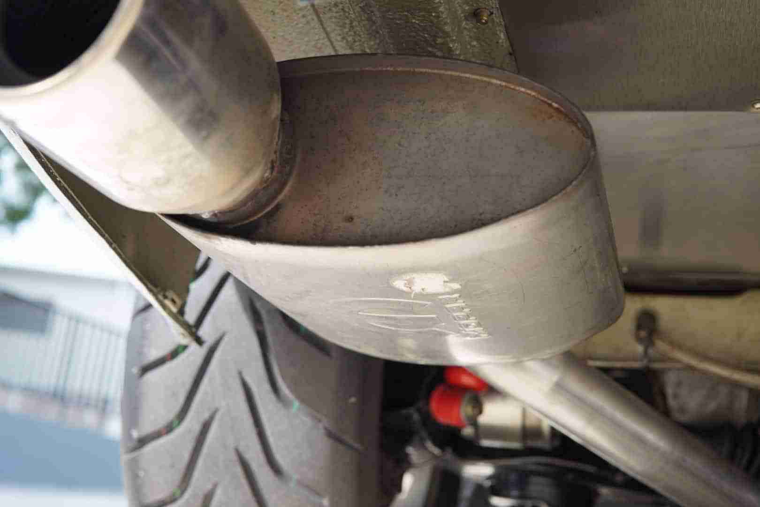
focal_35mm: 45
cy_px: 254
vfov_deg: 29.9
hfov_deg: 43.6
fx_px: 950
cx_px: 380
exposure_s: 1/60
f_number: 4
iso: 200
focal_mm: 30
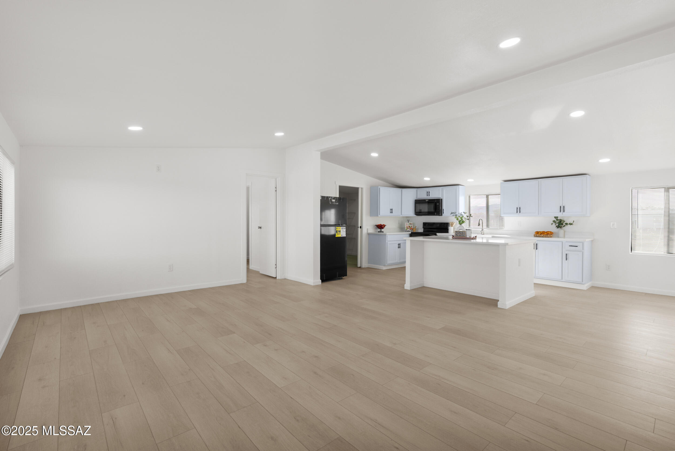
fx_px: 300
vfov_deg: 73.8
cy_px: 226
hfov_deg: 96.7
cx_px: 338
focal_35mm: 16
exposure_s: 1/50
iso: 200
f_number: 8
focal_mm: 16
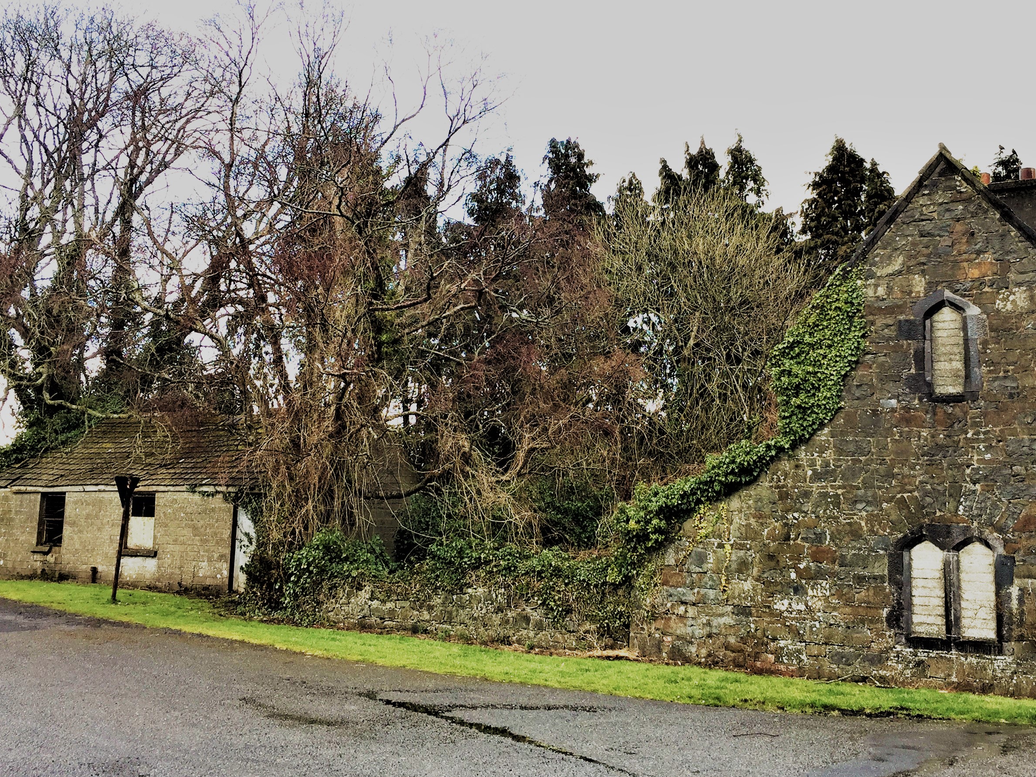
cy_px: 310
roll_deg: -1.2
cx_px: 601
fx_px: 1197
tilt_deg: +11.8
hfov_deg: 46.6
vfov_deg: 35.8
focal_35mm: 40
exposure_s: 1/126
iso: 32
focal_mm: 4.15
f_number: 2.2
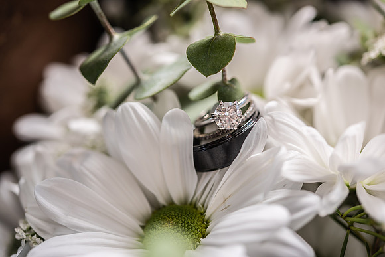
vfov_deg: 22.6
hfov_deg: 33.4
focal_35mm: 60
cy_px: 128
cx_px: 192
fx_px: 642
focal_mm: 60
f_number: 4.5
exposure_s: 1/160
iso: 80
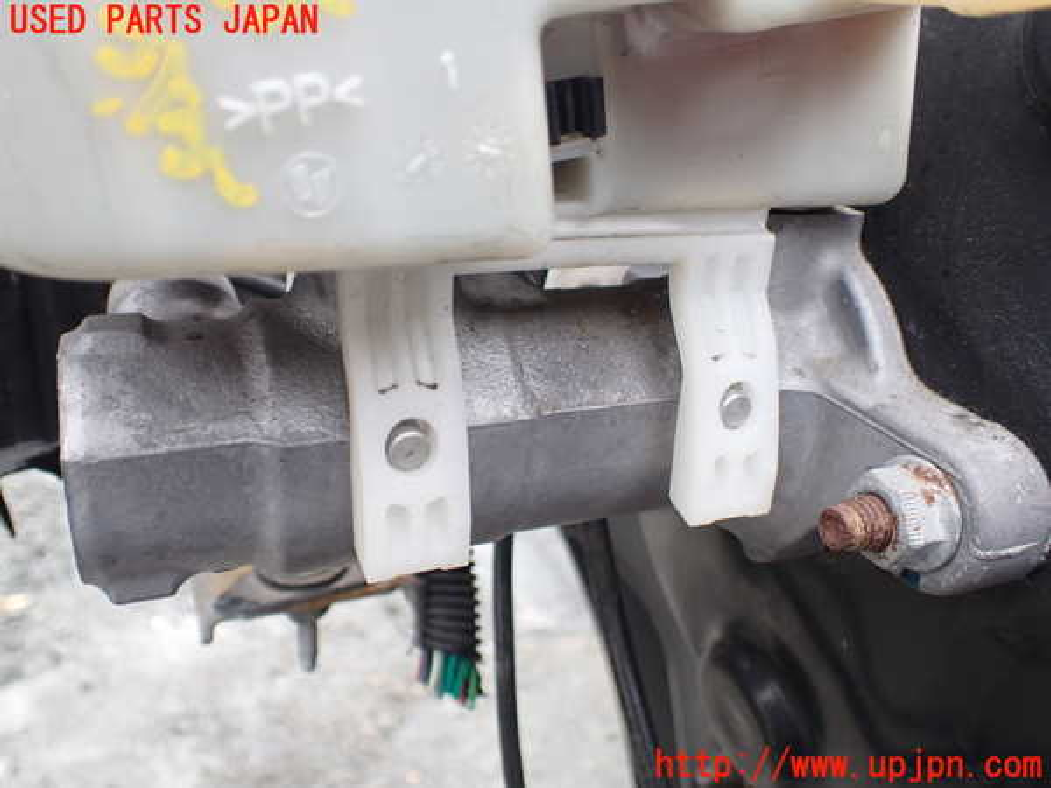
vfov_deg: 46.8
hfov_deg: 60.0
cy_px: 394
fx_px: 911
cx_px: 526
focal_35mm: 30
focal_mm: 5.4
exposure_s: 1/125
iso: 250
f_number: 2.3
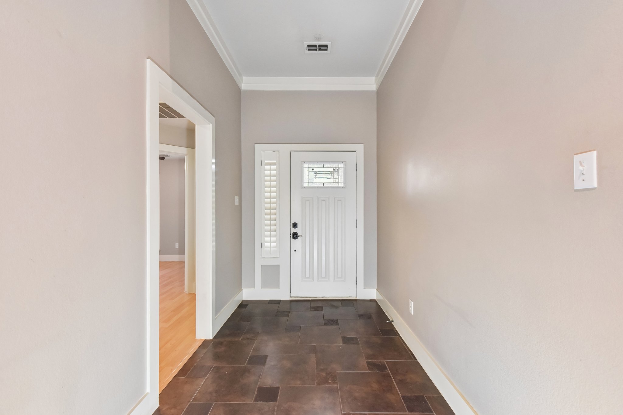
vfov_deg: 77.3
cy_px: 208
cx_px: 312
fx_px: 260
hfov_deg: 100.4
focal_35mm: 15
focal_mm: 15
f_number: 8
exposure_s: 1/15
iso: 1400
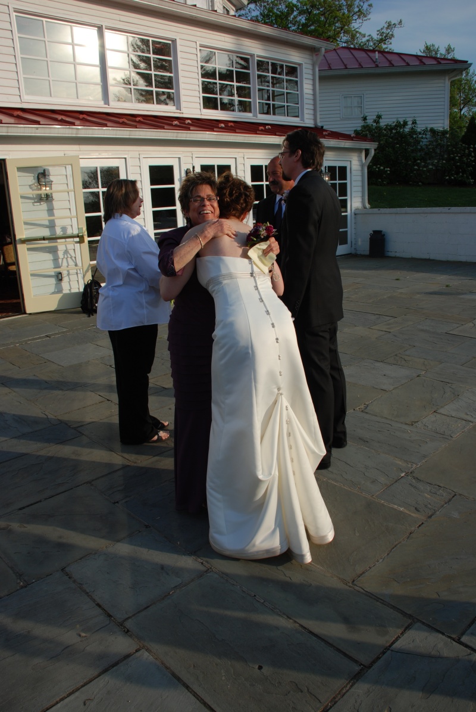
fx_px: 534
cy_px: 356
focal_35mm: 27
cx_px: 238
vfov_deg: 67.3
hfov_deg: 48.1
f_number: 8
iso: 100
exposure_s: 1/200
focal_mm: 18
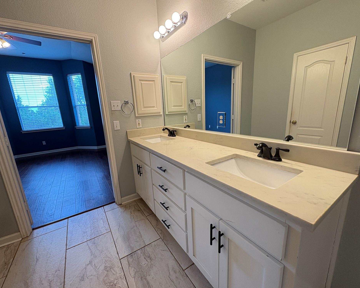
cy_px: 145
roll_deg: +3.5
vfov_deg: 84.0
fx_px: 160
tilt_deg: -12.3
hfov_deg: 96.8
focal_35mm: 15
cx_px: 178
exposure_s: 1/60
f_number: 2.2
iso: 125
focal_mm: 2.22
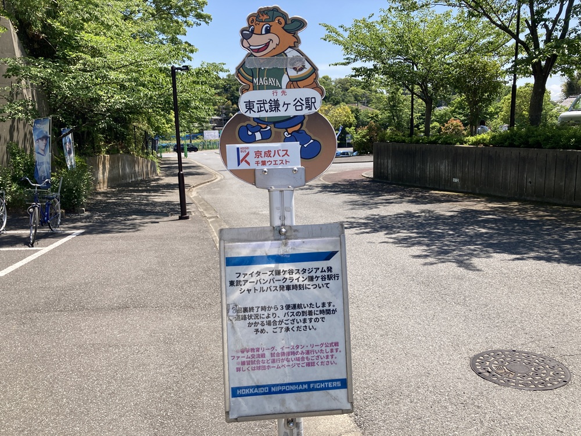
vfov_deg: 49.7
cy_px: 218
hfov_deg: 63.4
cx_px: 290
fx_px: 470
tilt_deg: -10.0
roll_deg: +1.8
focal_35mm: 28
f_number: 1.8
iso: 20
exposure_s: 1/1080
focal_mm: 3.99
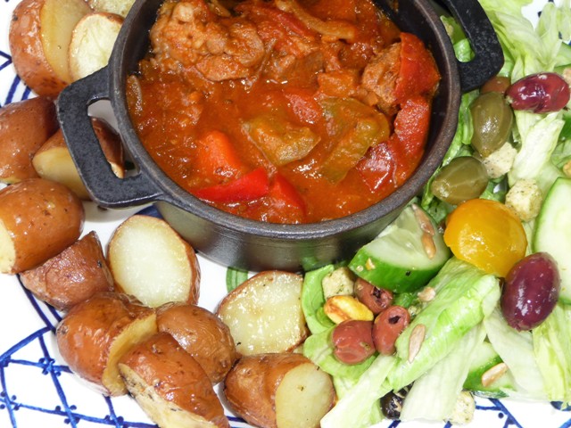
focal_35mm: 58
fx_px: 957
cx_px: 286
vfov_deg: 25.2
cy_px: 214
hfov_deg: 33.2
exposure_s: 1/30
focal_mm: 9.8
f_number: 4.4
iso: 100
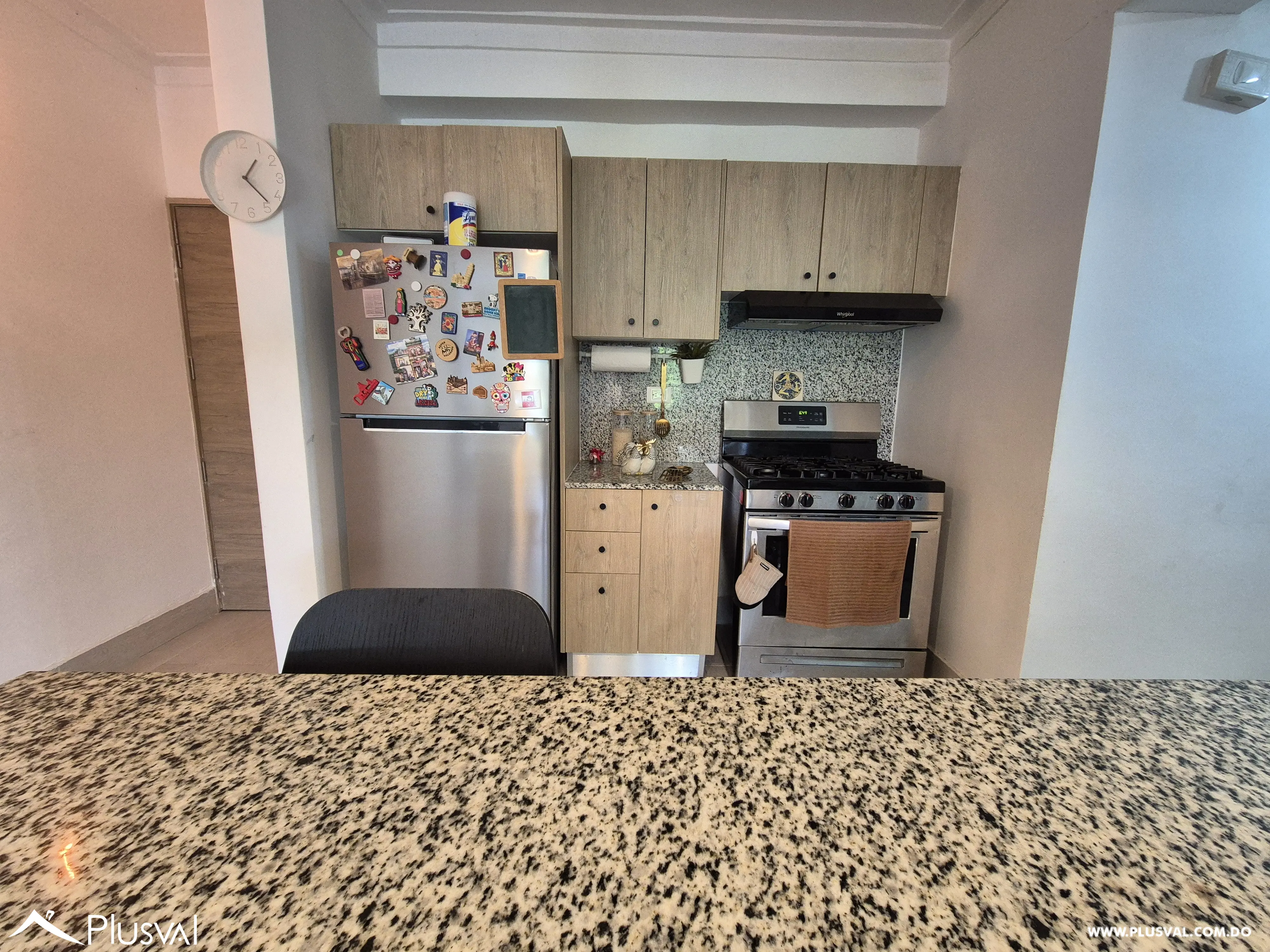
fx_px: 477
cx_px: 635
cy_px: 476
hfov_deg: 106.2
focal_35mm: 13
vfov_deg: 89.9
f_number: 2.2
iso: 500
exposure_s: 1/60
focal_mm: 2.2
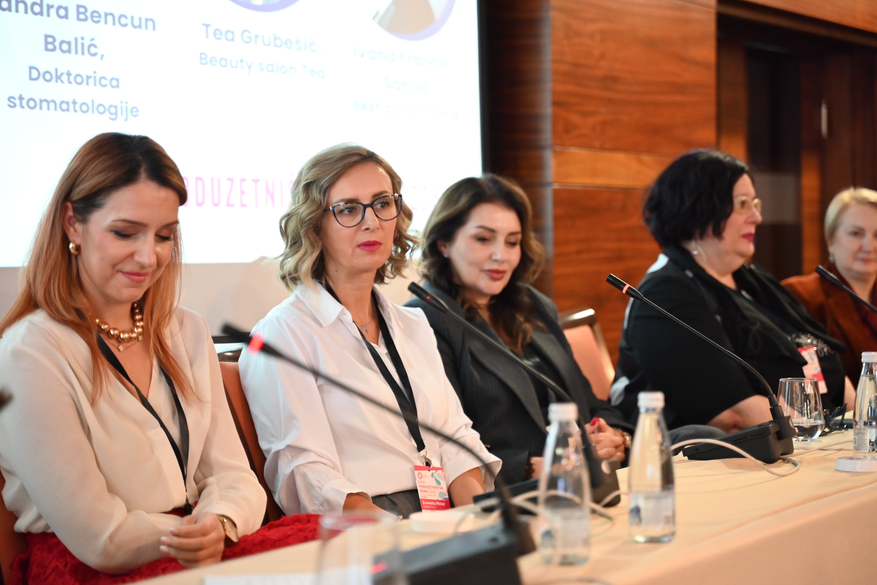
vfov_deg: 18.2
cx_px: 438
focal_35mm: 75
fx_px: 1828
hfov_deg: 27.0
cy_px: 292
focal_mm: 75
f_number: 2.8
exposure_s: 1/80
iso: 3200
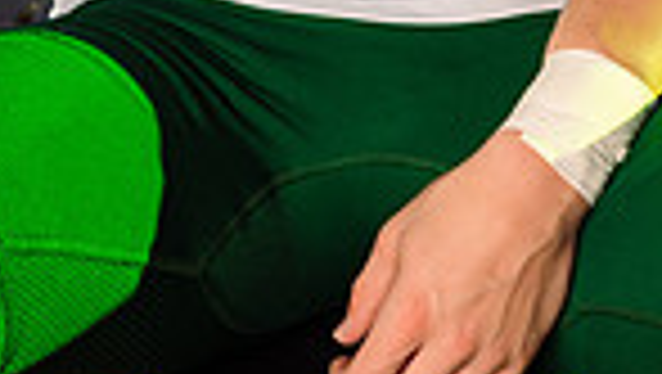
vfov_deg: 7.1
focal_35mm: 160
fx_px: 2811
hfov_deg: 13.4
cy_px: -532
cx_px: 405
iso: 80
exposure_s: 1/250
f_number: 6.3
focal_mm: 50
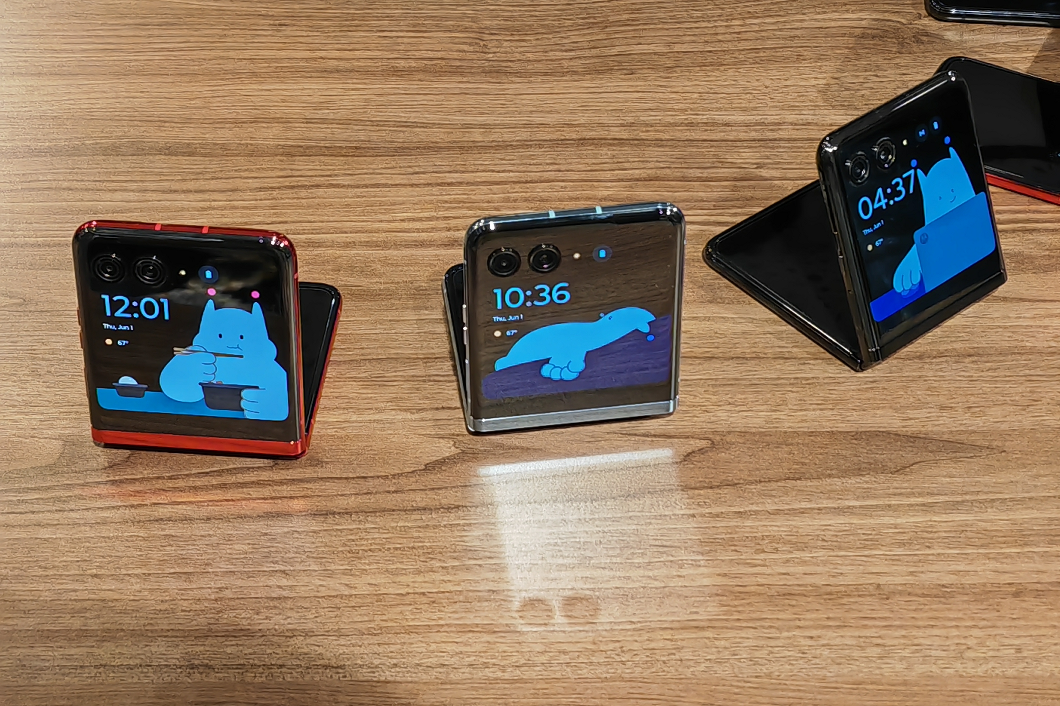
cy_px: 310
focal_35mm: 73
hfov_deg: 27.7
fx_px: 2149
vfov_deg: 18.7
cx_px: 529
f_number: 1.8
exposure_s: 1/100
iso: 462
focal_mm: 5.53
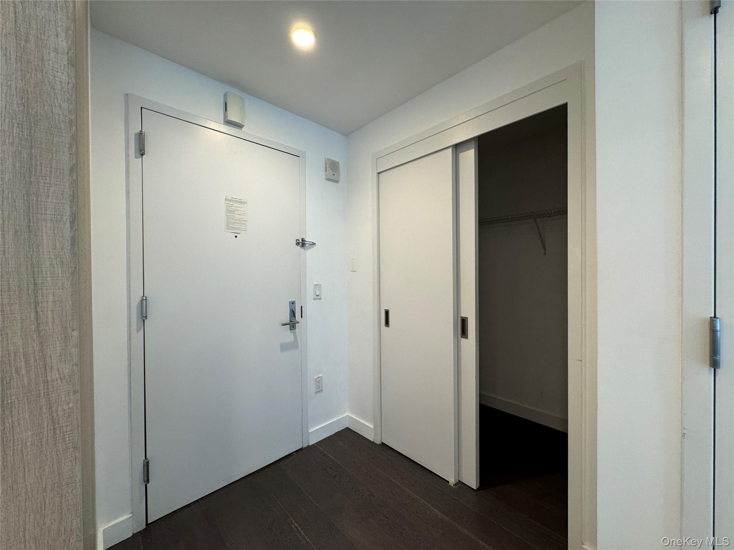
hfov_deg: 102.1
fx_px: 297
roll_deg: +0.3
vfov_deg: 85.7
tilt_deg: -1.0
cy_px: 275
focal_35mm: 14
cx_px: 367
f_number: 2.2
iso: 160
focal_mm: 2.22
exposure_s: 1/120
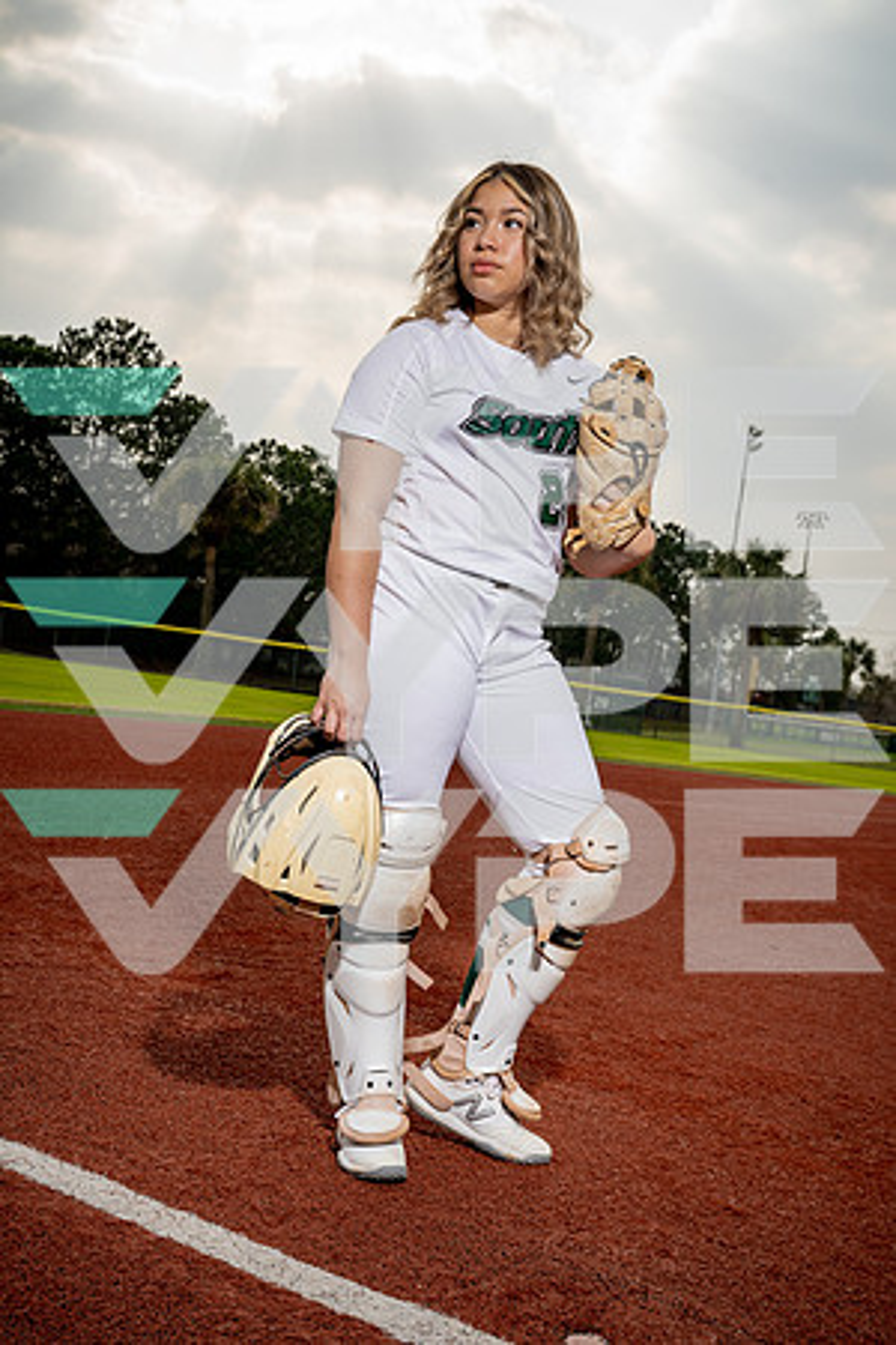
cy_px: 672
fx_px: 1605
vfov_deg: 45.4
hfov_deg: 31.2
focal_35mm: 43
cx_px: 448
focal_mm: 43
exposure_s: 1/250
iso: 100
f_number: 8
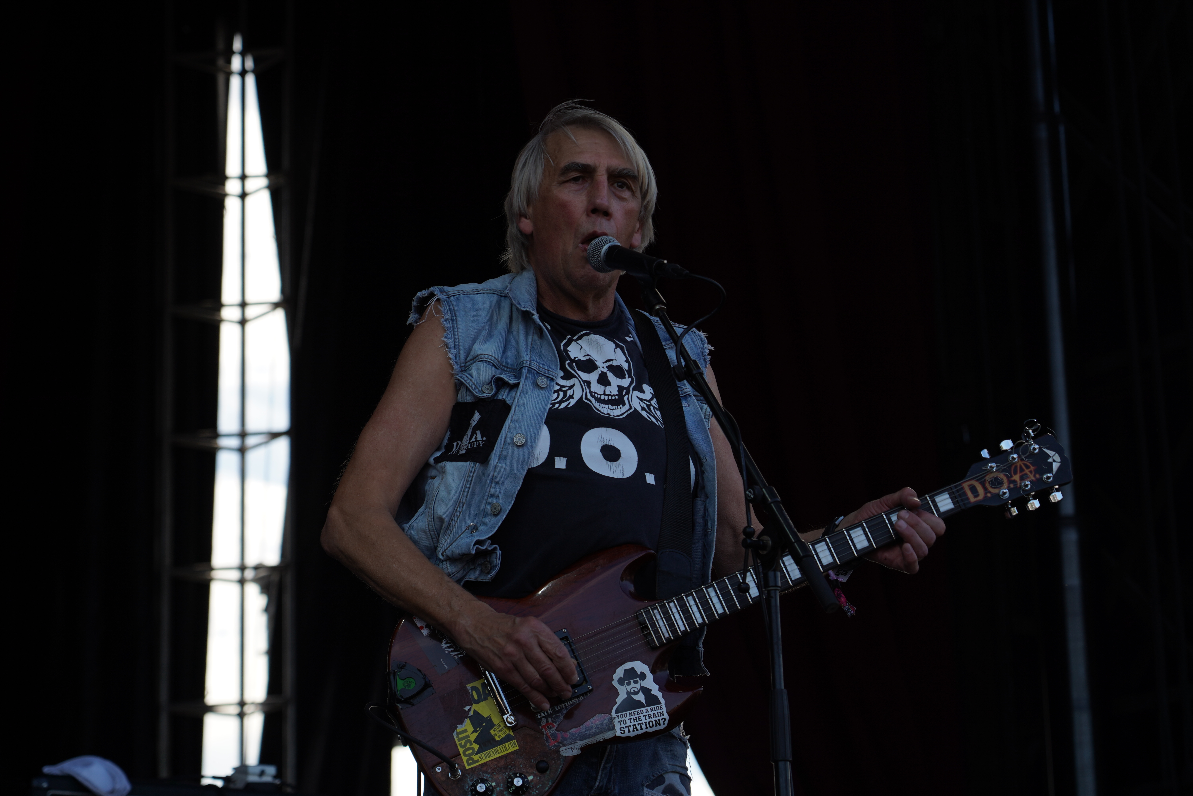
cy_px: 398
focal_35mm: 105
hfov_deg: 19.5
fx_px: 3479
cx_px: 596
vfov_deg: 13.0
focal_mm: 105
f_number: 5.6
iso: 100
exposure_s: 1/400
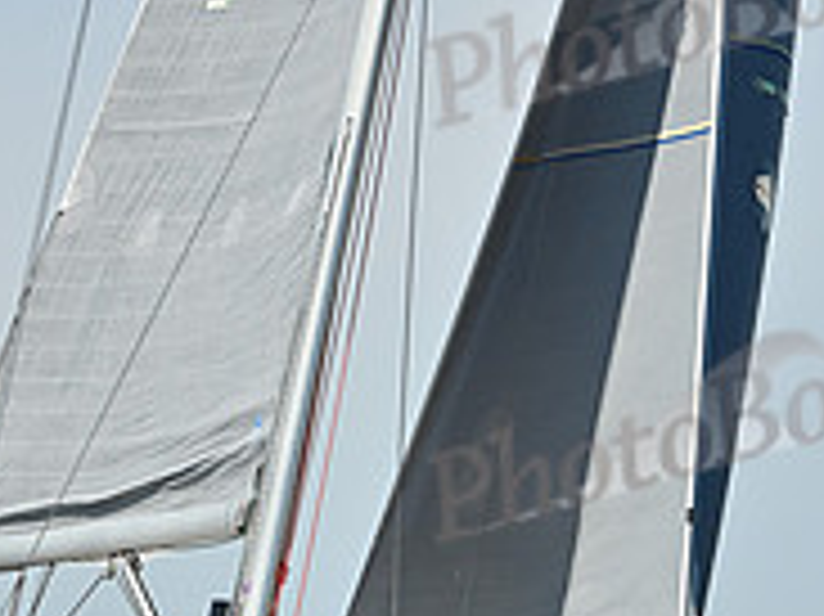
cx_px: 198
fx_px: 6899
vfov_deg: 5.1
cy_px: 722
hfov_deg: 6.8
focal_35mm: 290
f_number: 13
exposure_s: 1/1000
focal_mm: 95
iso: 320
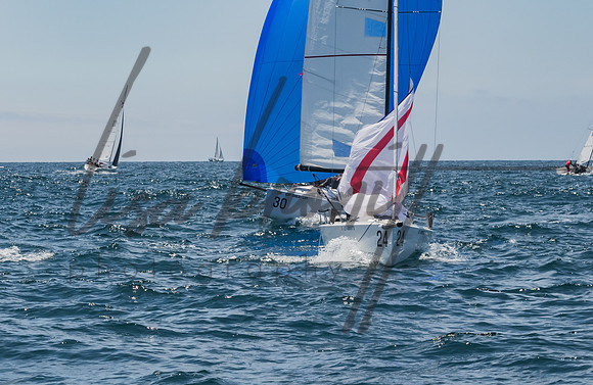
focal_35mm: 173
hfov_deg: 12.0
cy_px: 239
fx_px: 2824
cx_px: 229
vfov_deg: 7.8
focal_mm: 92
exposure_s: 1/1250
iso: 640
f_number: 14
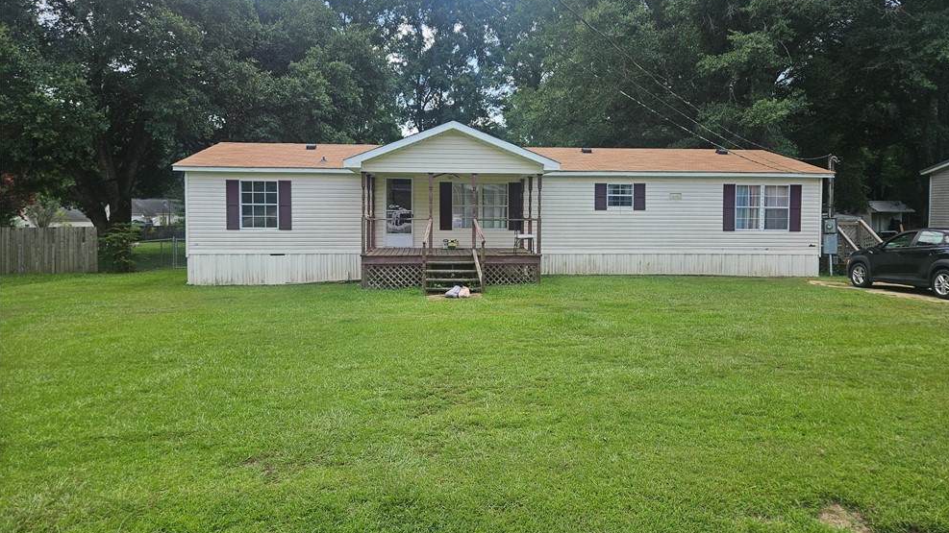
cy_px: 231
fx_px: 654
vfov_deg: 44.3
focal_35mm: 26
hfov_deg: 71.9
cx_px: 490
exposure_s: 1/1027
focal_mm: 5.4
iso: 25
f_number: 1.8
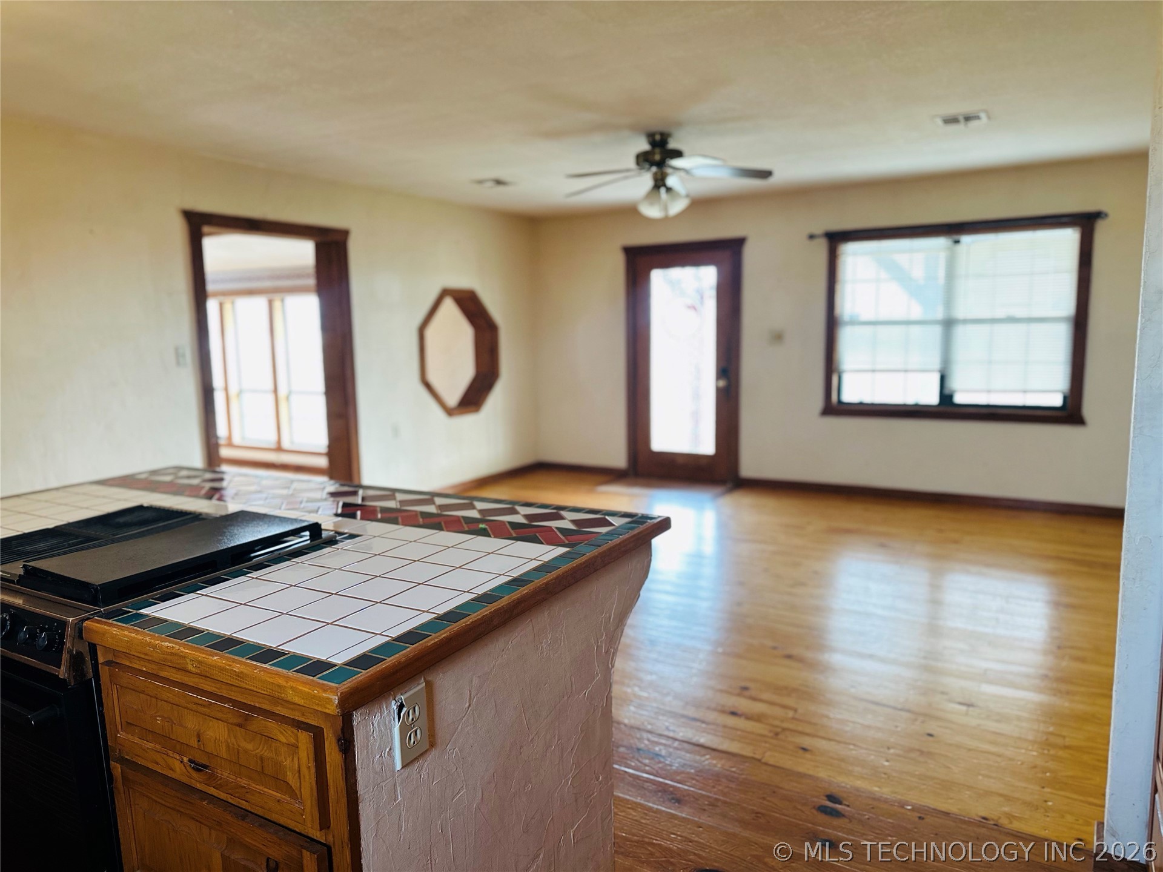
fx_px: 806
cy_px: 436
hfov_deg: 71.6
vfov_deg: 56.8
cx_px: 582
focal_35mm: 24
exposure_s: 1/60
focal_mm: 6.86
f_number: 1.78
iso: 250
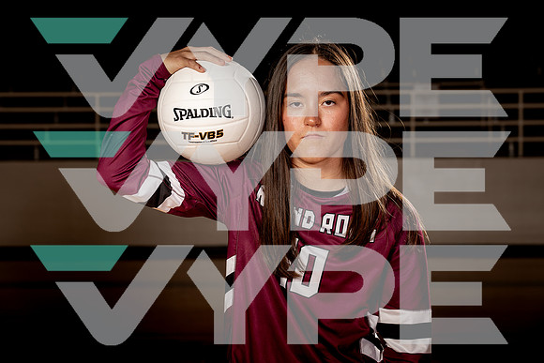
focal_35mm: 70
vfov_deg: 19.5
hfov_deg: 28.8
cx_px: 272
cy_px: 182
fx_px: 1058
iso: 100
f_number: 5.6
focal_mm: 70
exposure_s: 1/250
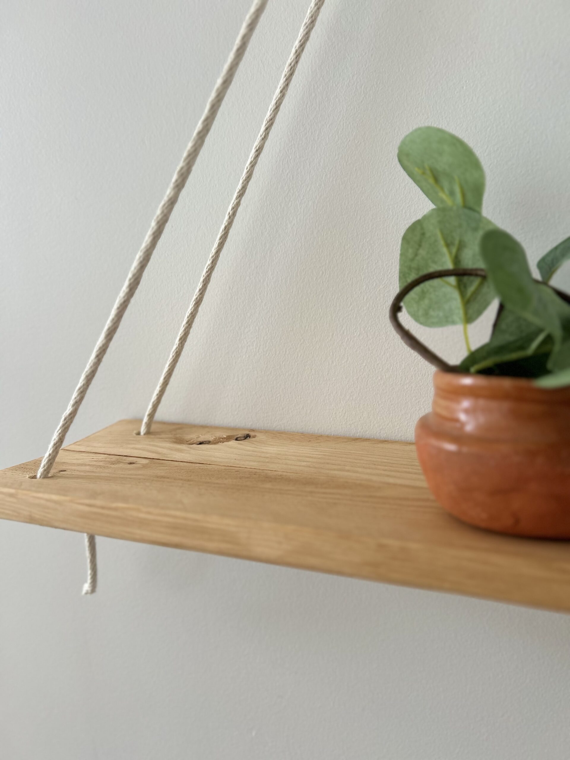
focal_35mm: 26
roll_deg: +0.4
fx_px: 571
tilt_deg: -9.4
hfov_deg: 53.1
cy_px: 380
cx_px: 285
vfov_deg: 67.3
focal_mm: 5.7
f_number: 1.5
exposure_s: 1/60
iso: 64
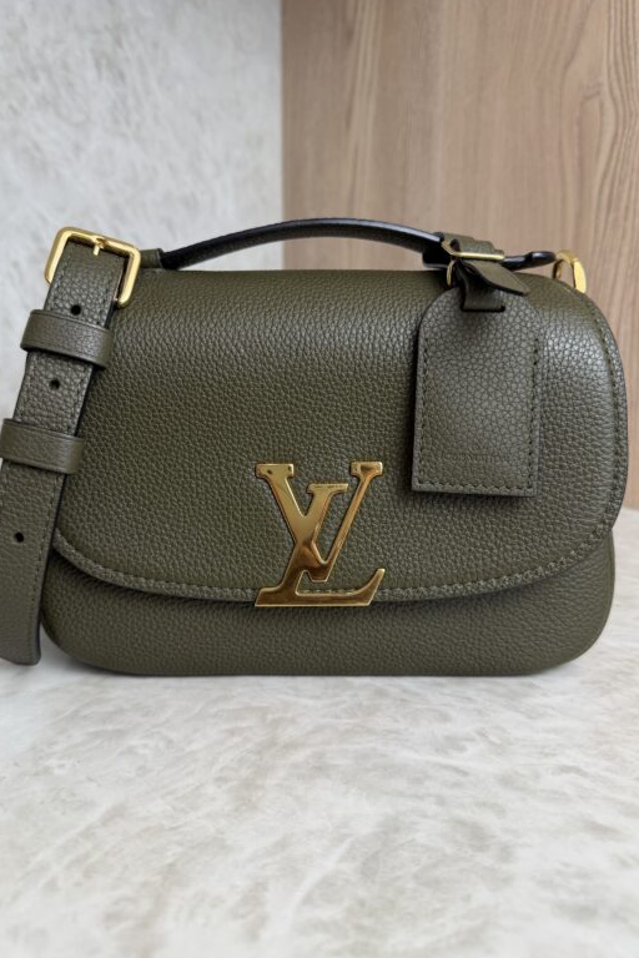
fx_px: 692
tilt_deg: -12.4
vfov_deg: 69.4
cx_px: 298
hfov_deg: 49.5
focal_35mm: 26
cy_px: 468
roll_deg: -0.1
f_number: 1.78
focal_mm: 6.76
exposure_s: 1/120
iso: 80
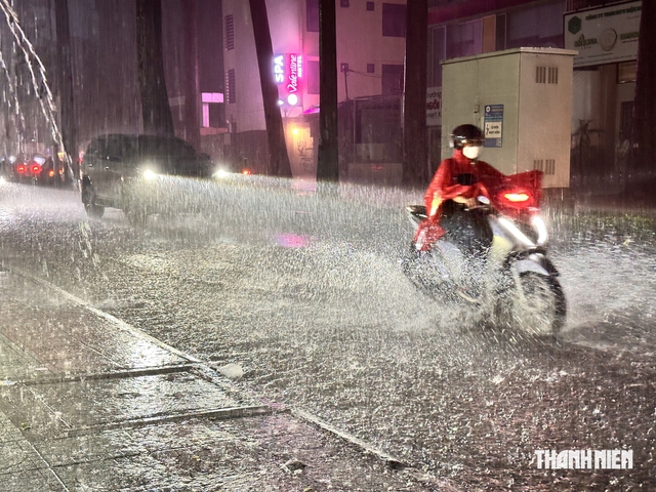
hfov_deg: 39.7
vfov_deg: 30.3
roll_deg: +1.1
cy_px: 246
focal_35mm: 48
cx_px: 328
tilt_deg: -5.5
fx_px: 910
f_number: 1.78
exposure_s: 1/33
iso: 160
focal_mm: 6.86
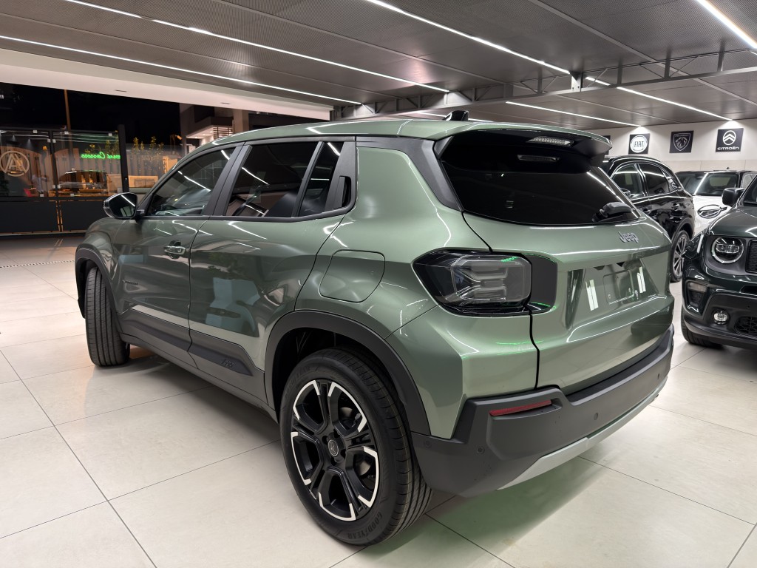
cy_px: 284
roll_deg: -0.2
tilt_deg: -11.3
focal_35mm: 24
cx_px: 378
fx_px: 525
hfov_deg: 71.6
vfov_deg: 56.8
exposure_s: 1/33
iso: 400
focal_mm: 6.76
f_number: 1.78
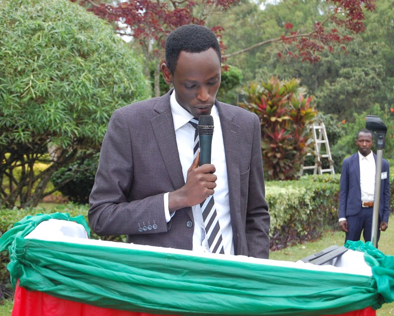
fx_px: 1091
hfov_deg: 20.5
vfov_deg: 16.4
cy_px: 158
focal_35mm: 94
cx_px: 190
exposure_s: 1/200
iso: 800
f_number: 6.3
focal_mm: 55
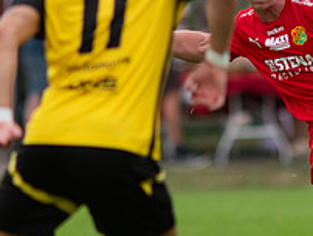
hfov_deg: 1.2
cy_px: 96
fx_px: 14430
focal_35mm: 1594
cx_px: 306
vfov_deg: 0.9
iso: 200
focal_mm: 300
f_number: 3.2
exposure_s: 1/1250
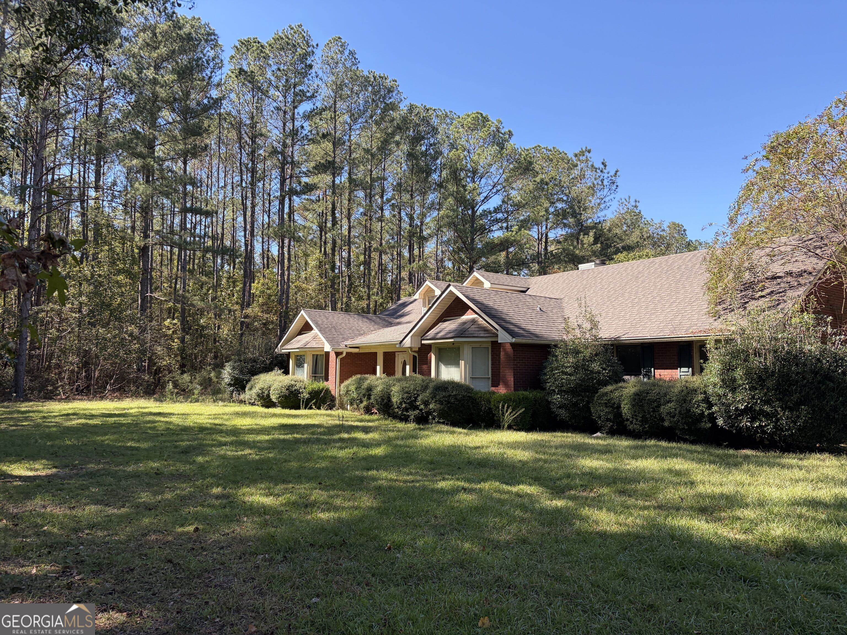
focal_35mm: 26
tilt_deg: +8.1
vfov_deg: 53.1
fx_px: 636
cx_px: 424
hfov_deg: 67.3
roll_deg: -0.4
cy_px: 318
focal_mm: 5.96
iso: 64
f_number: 1.6
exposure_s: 1/840
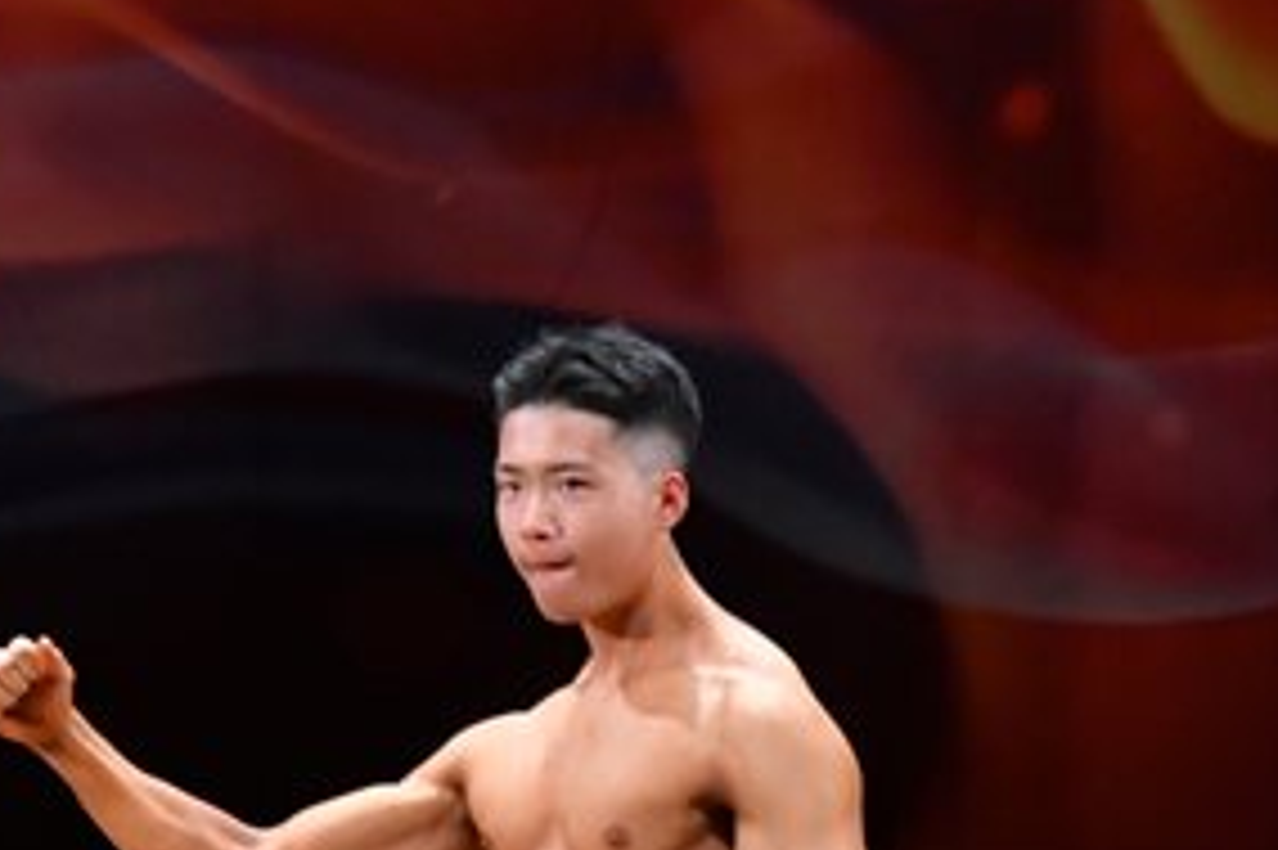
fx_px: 21038
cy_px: 1034
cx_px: 668
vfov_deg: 2.3
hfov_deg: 3.5
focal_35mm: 593
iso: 3200
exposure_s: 1/400
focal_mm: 145
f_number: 5.6
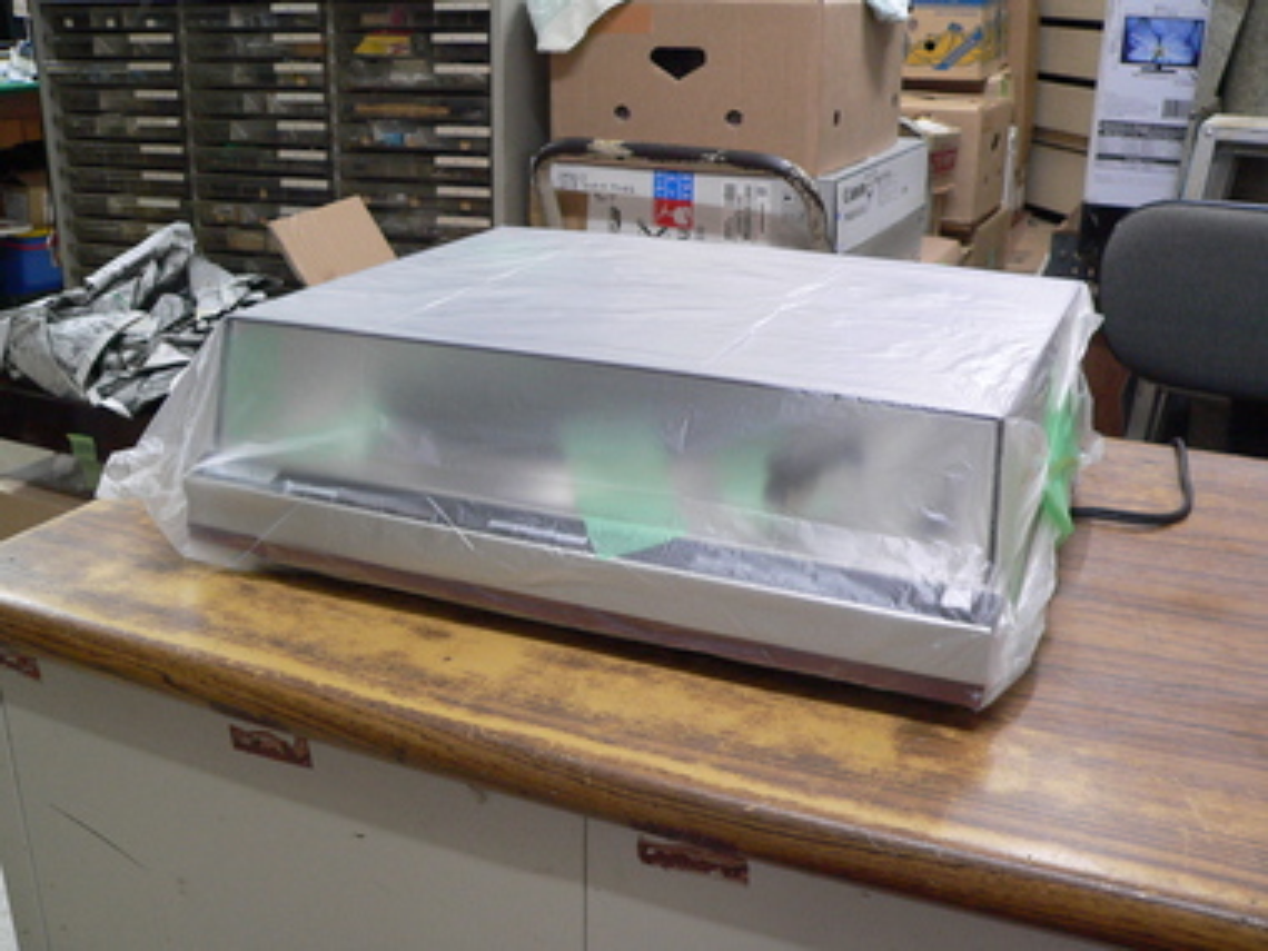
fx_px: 1319
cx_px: 634
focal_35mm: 36
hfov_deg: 51.4
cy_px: 476
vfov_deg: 39.7
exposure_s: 1/10
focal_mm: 6
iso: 200
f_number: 2.8
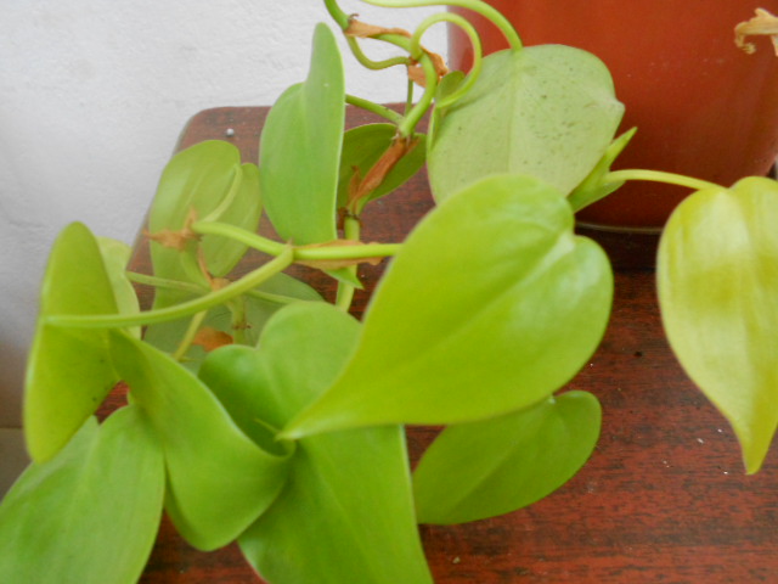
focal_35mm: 29
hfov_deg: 61.7
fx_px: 652
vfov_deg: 48.2
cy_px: 292
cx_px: 389
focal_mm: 5.3
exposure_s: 1/30
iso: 400
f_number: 3.4
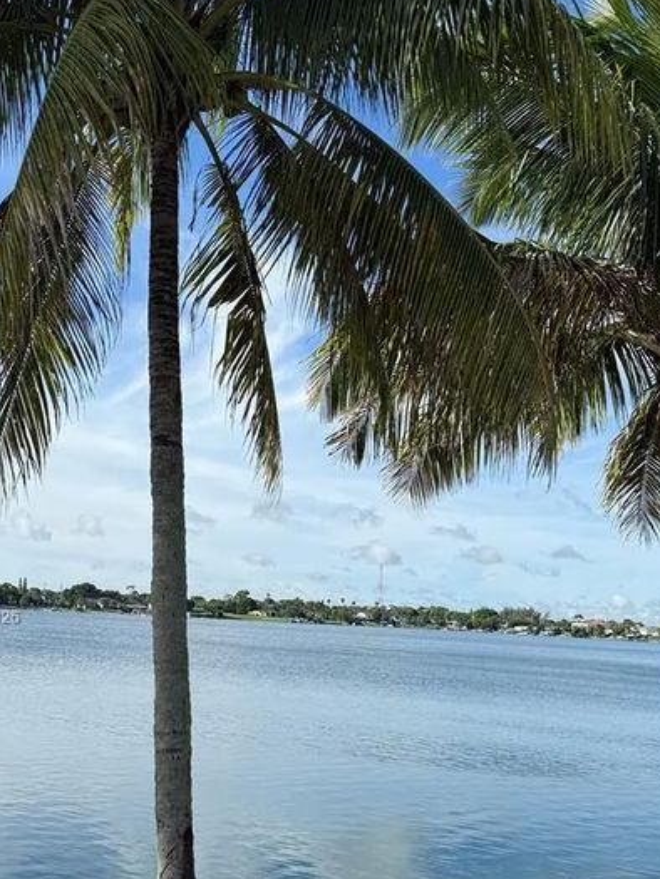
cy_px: 619
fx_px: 991
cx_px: 335
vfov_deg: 46.7
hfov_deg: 36.8
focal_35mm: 39
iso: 80
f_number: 1.78
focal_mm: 6.76
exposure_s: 1/4405
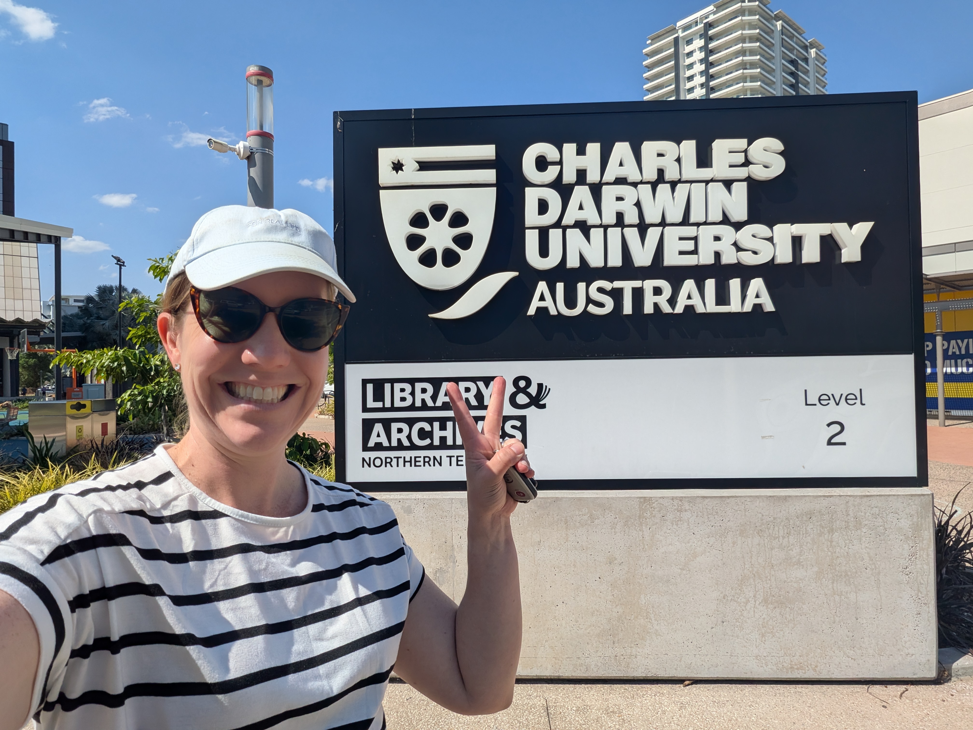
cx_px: 486
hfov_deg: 79.0
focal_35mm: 21
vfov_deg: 63.4
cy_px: 365
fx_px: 590
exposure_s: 1/1916
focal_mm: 2.74
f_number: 2.2
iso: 38
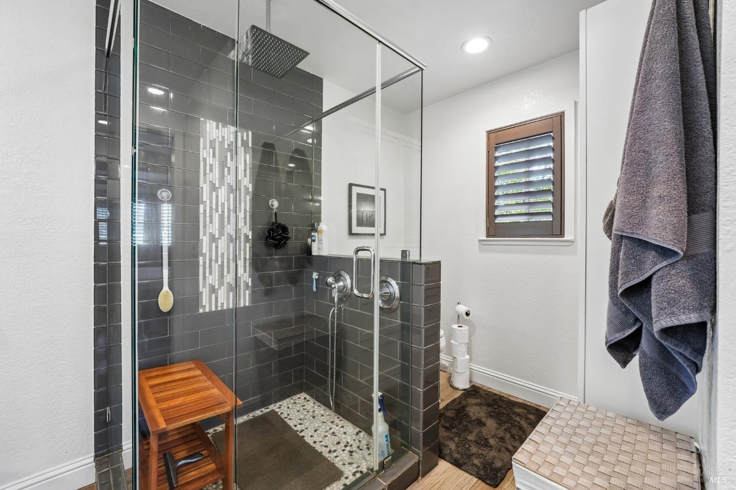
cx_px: 368
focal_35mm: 14
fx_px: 286
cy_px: 245
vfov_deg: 81.2
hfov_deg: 104.3
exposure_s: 1/13
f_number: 9
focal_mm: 14
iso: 640
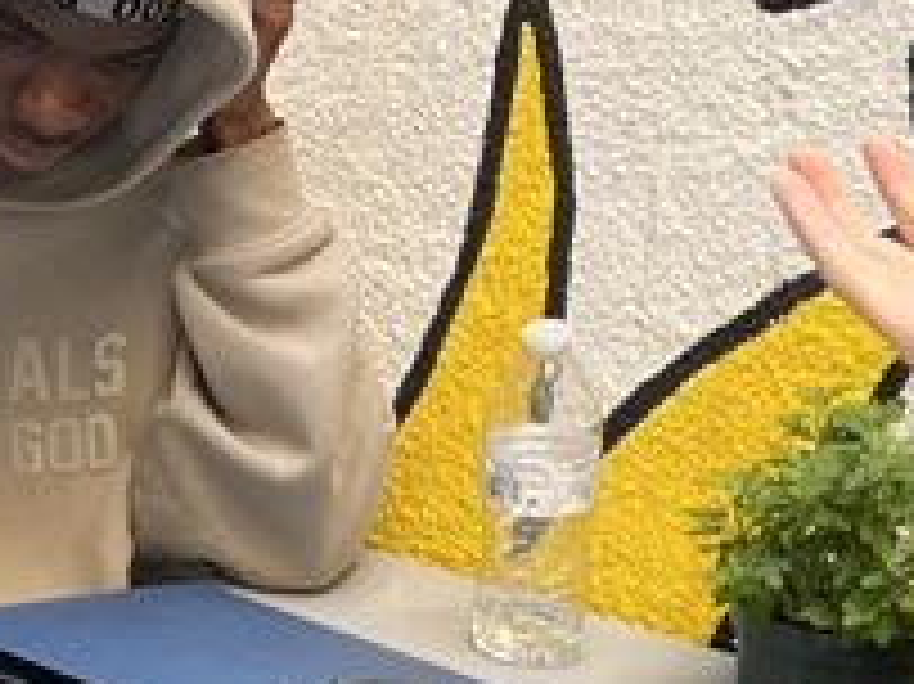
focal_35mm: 154
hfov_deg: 12.6
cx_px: -90
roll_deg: +1.3
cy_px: 828
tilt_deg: -20.9
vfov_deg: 9.5
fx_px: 4064
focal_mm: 5.7
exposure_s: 1/121
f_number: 1.5
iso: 64
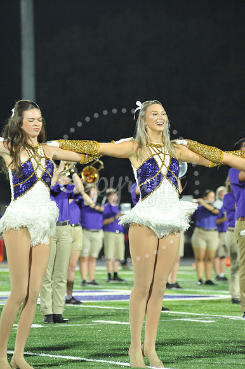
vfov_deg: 10.3
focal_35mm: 200
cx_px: 122
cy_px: 184
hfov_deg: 6.9
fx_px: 2044
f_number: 5.6
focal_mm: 200
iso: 4000
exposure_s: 1/250
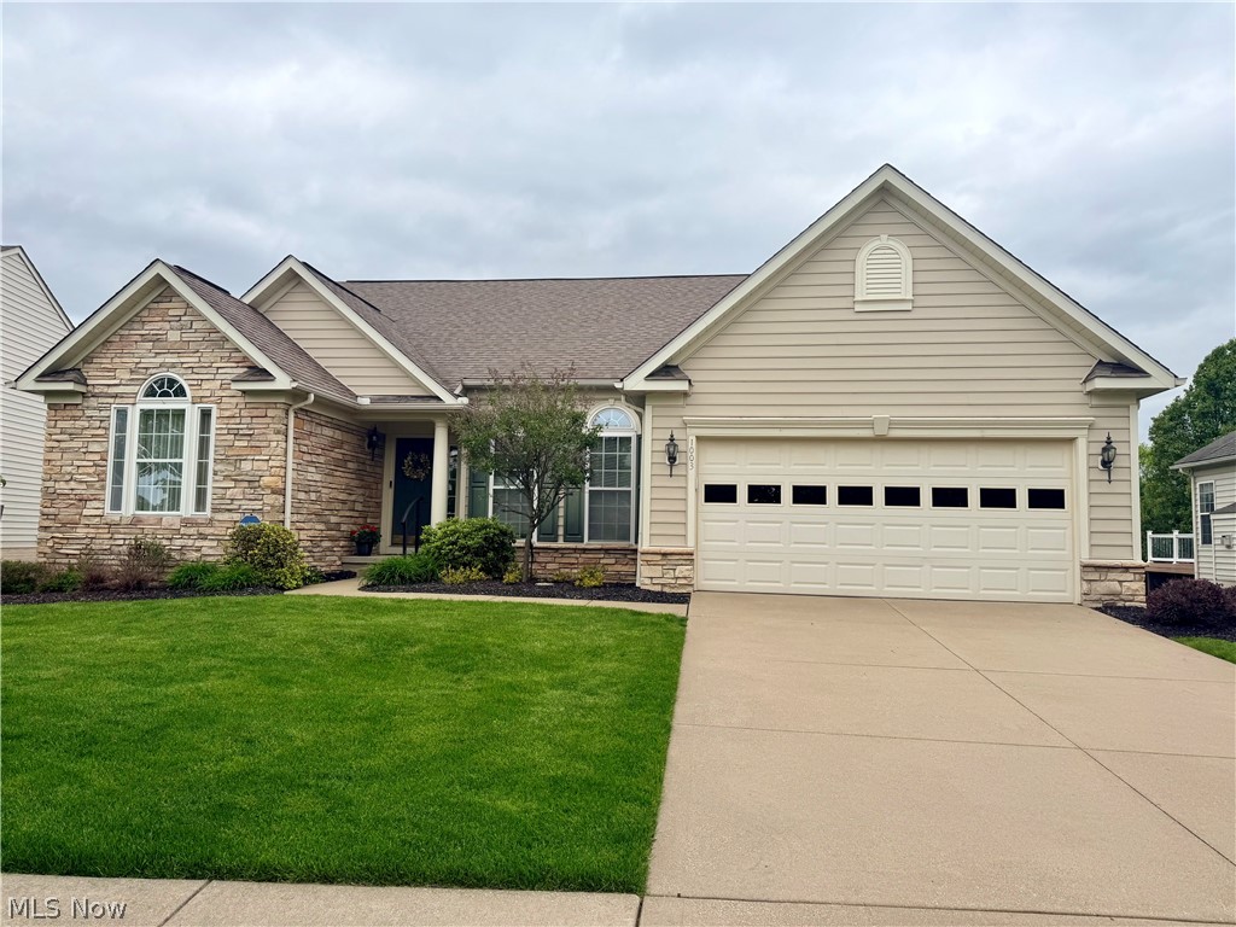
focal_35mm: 24
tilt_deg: +4.3
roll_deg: -0.7
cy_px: 464
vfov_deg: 56.8
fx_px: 857
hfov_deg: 71.6
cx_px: 618
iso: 80
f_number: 1.78
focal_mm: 6.76
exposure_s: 1/1522
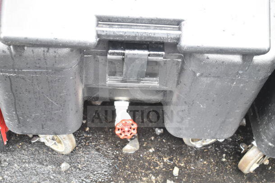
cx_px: 138
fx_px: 413
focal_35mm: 54
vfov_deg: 25.1
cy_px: 92
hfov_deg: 36.9
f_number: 4.8
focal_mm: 36
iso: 1600
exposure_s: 1/80
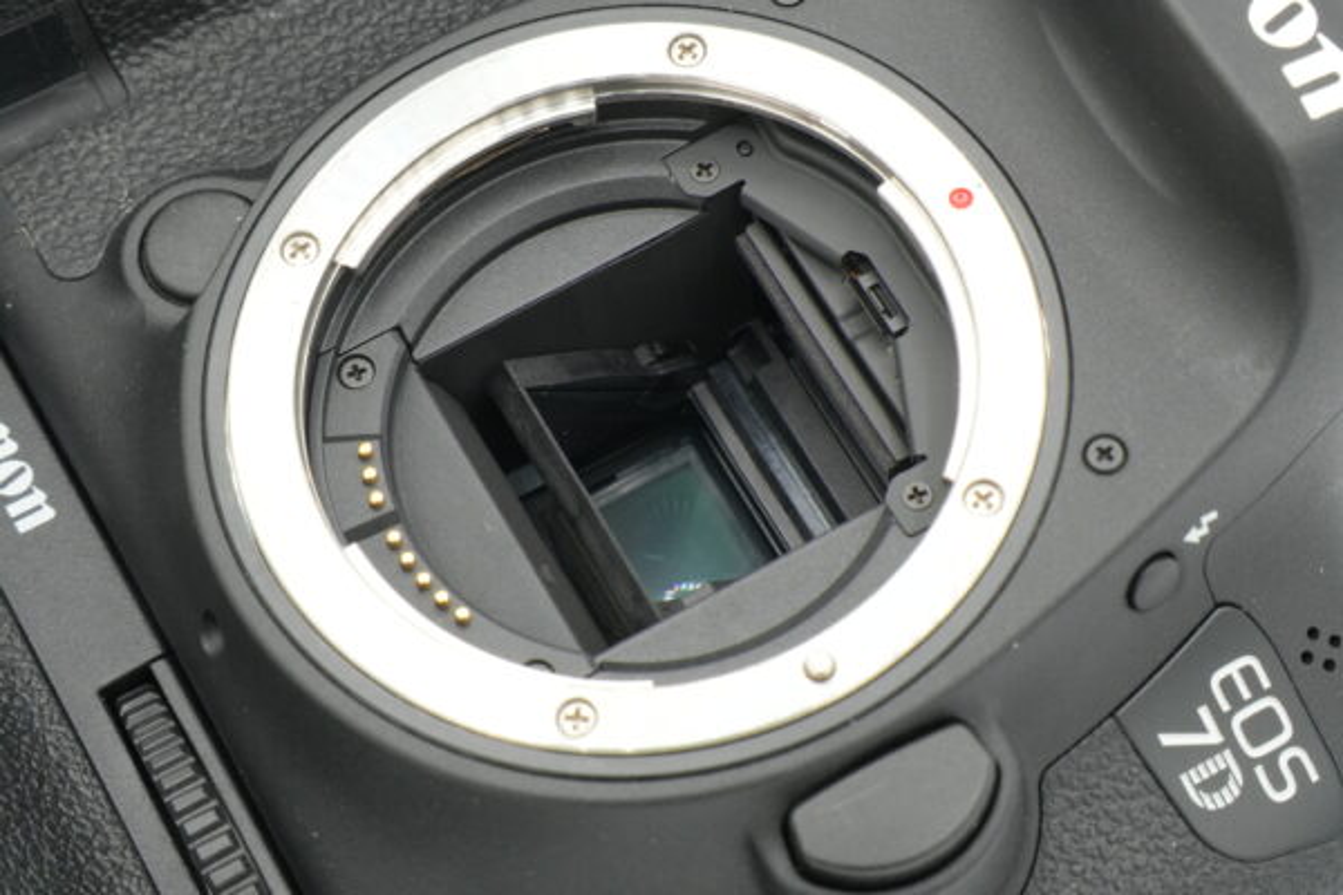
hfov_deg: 19.5
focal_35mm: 105
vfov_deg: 13.0
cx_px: 672
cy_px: 448
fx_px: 3917
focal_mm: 70
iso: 1600
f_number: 14
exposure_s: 1/125
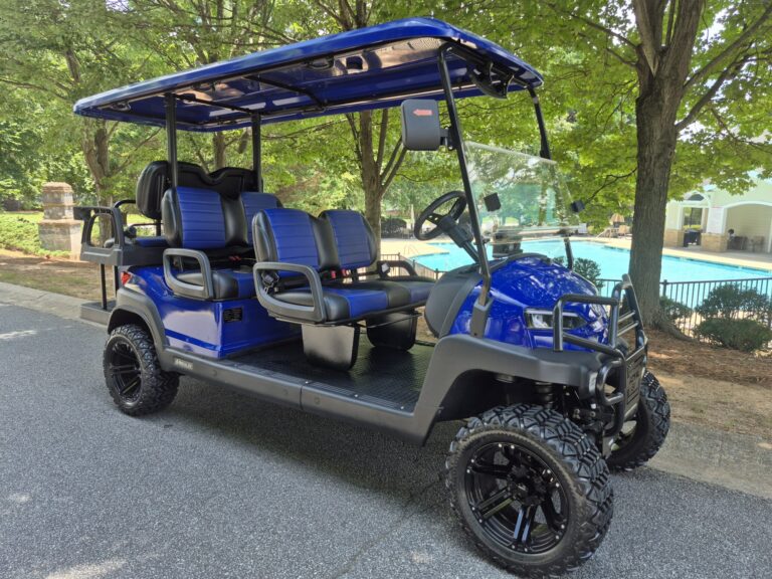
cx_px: 386
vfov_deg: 58.9
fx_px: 513
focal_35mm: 23
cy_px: 290
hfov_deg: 73.9
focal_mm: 5.4
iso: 25
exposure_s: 1/442
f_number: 1.8
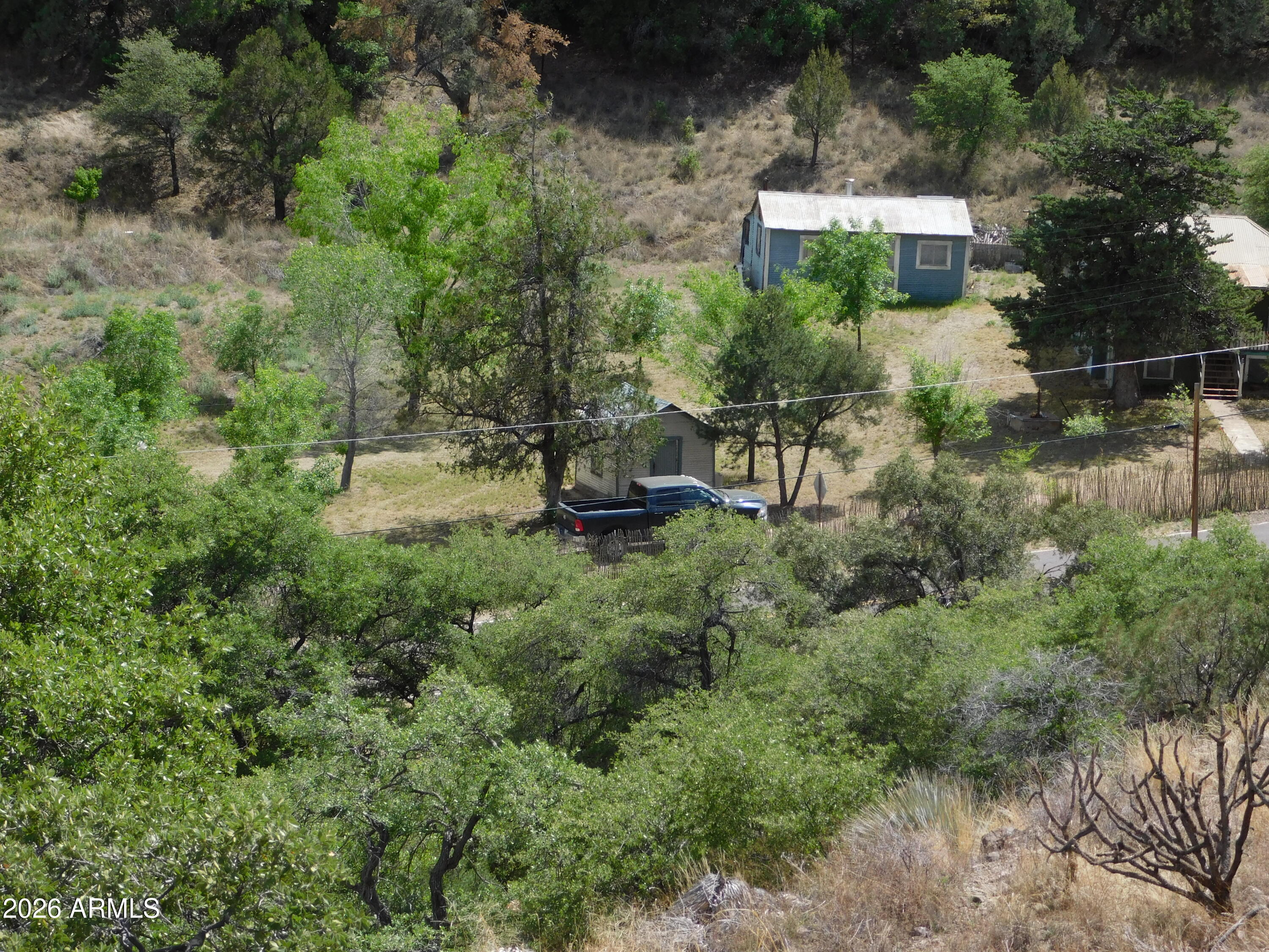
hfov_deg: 17.1
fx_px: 4216
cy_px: 476
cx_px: 634
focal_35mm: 115
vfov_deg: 12.9
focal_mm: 20.3
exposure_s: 1/500
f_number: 4.8
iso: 125
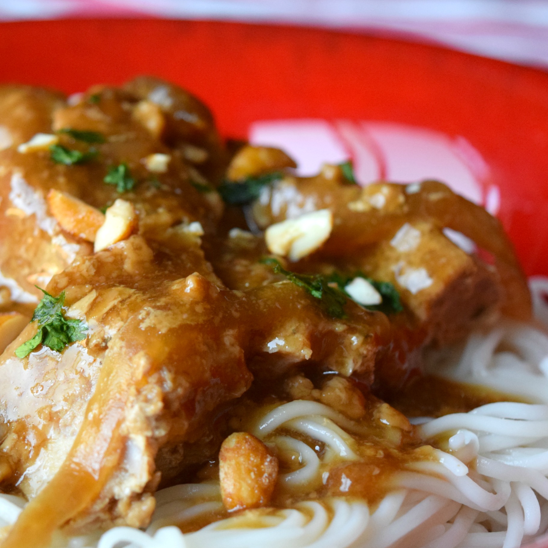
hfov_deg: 17.1
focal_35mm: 101
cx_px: 141
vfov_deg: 17.2
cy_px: 283
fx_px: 1809
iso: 1600
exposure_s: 1/60
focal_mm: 48
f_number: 5.3
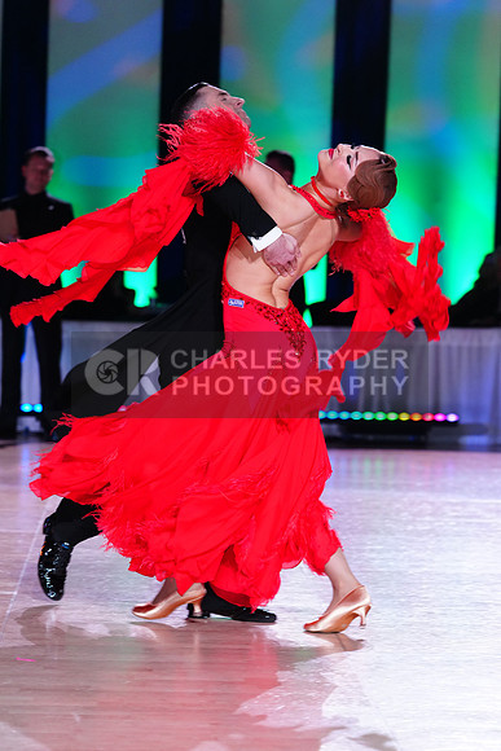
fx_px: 2482
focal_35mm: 119
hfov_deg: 11.5
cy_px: 376
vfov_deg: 17.2
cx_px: 250
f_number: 4
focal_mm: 119
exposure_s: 1/250
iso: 2500
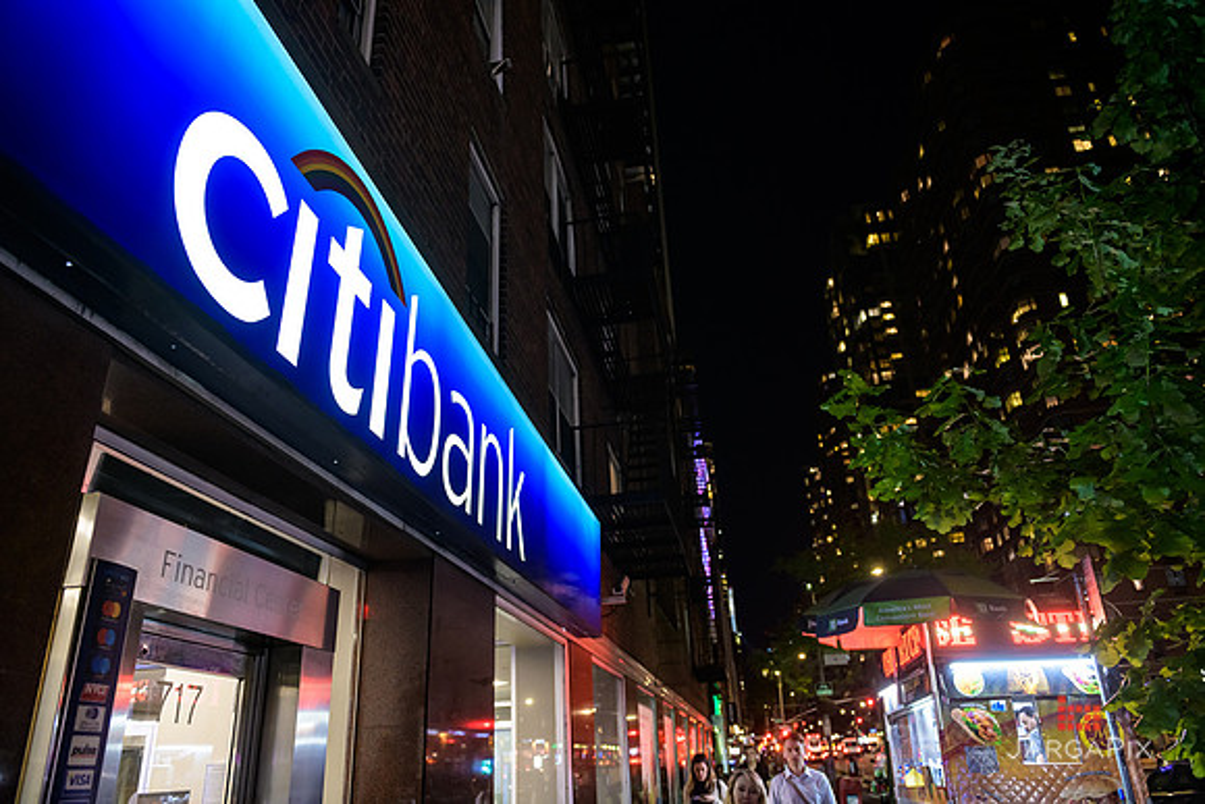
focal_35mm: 24
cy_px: 402
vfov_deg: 53.2
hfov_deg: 73.7
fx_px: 803
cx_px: 602
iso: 1250
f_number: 3.2
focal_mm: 24
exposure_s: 1/50
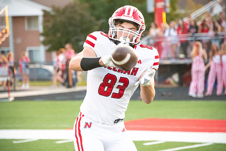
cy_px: 76
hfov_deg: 10.8
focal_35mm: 190
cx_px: 113
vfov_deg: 7.2
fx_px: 1193
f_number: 5.6
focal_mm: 190
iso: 4000
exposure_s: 1/800
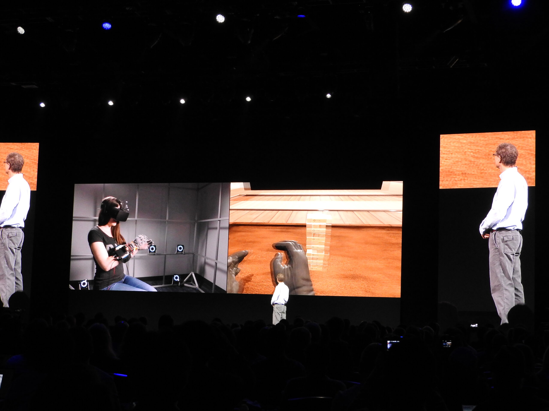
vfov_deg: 22.6
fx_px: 1031
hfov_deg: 29.8
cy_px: 206
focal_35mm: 65
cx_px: 274
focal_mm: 11.6
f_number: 4.2
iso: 640
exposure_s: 1/30
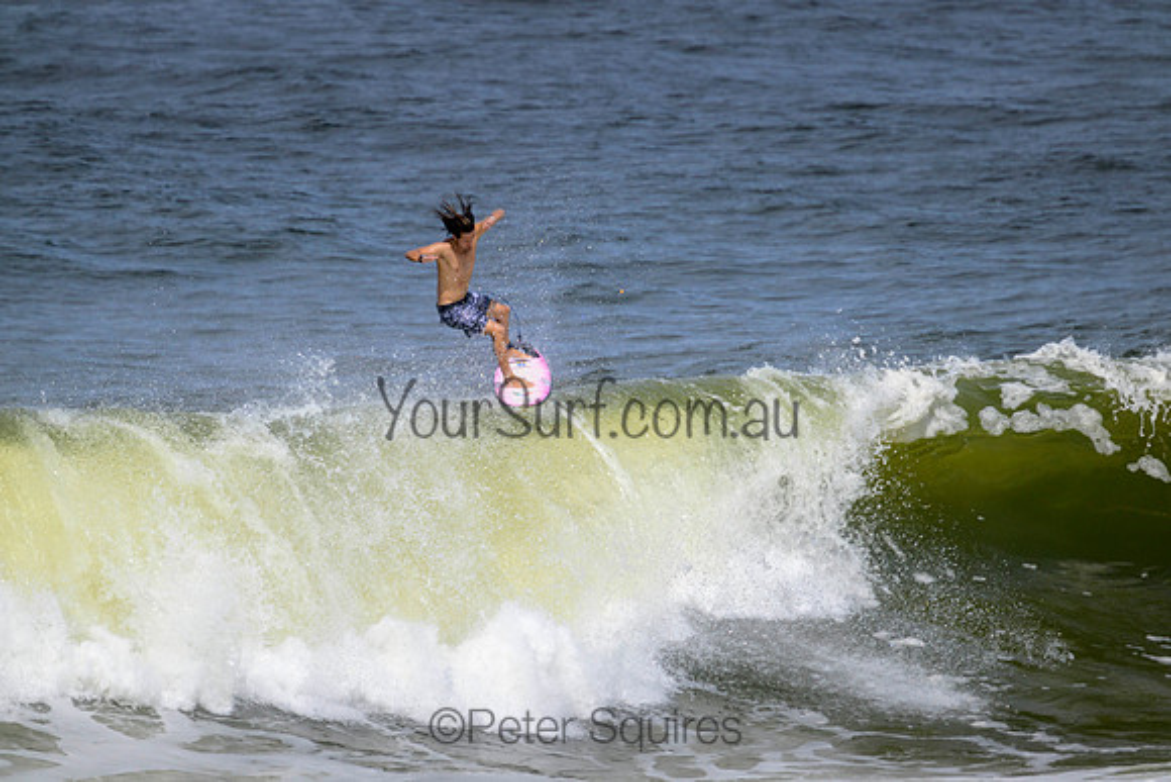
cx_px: 586
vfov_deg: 1.7
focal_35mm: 800
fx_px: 26027
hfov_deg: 2.6
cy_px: 391
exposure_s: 1/2000
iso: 450
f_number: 11
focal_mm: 800
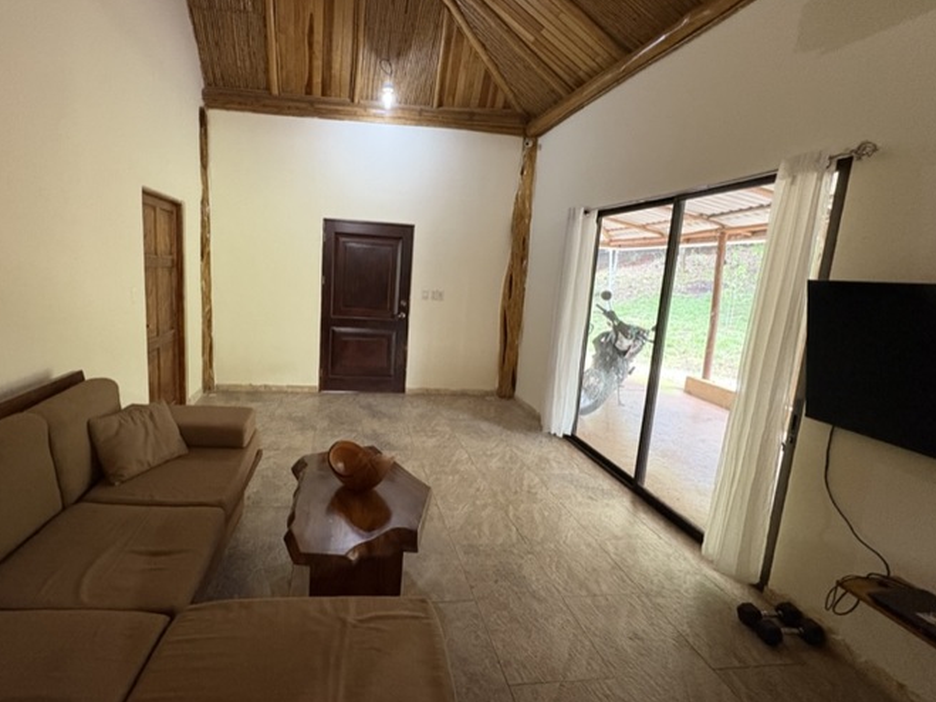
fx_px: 460
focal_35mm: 17
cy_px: 338
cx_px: 399
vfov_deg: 74.7
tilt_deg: -8.4
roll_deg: -2.4
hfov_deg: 90.4
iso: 640
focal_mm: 2.22
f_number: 2.2
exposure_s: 1/60
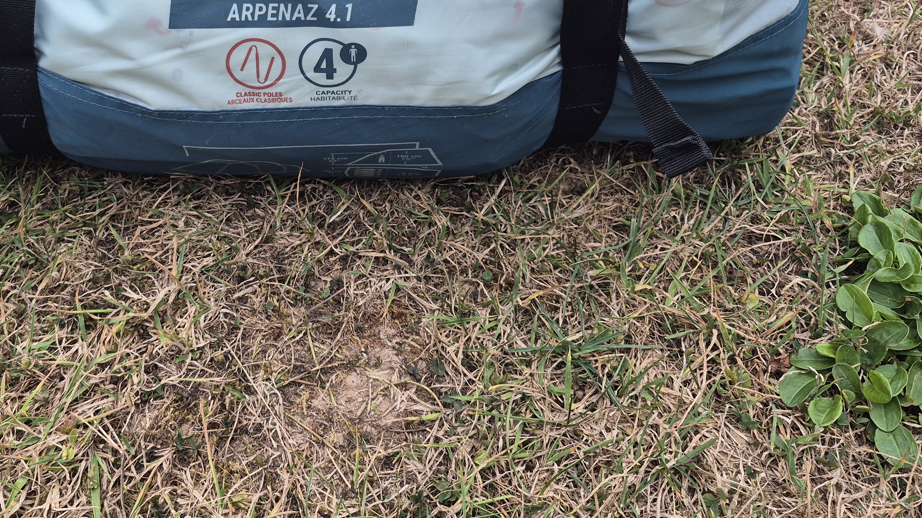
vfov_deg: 30.3
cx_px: 283
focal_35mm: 38
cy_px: 92
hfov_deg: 51.5
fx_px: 929
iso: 25
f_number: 1.8
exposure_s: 1/351
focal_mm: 5.4
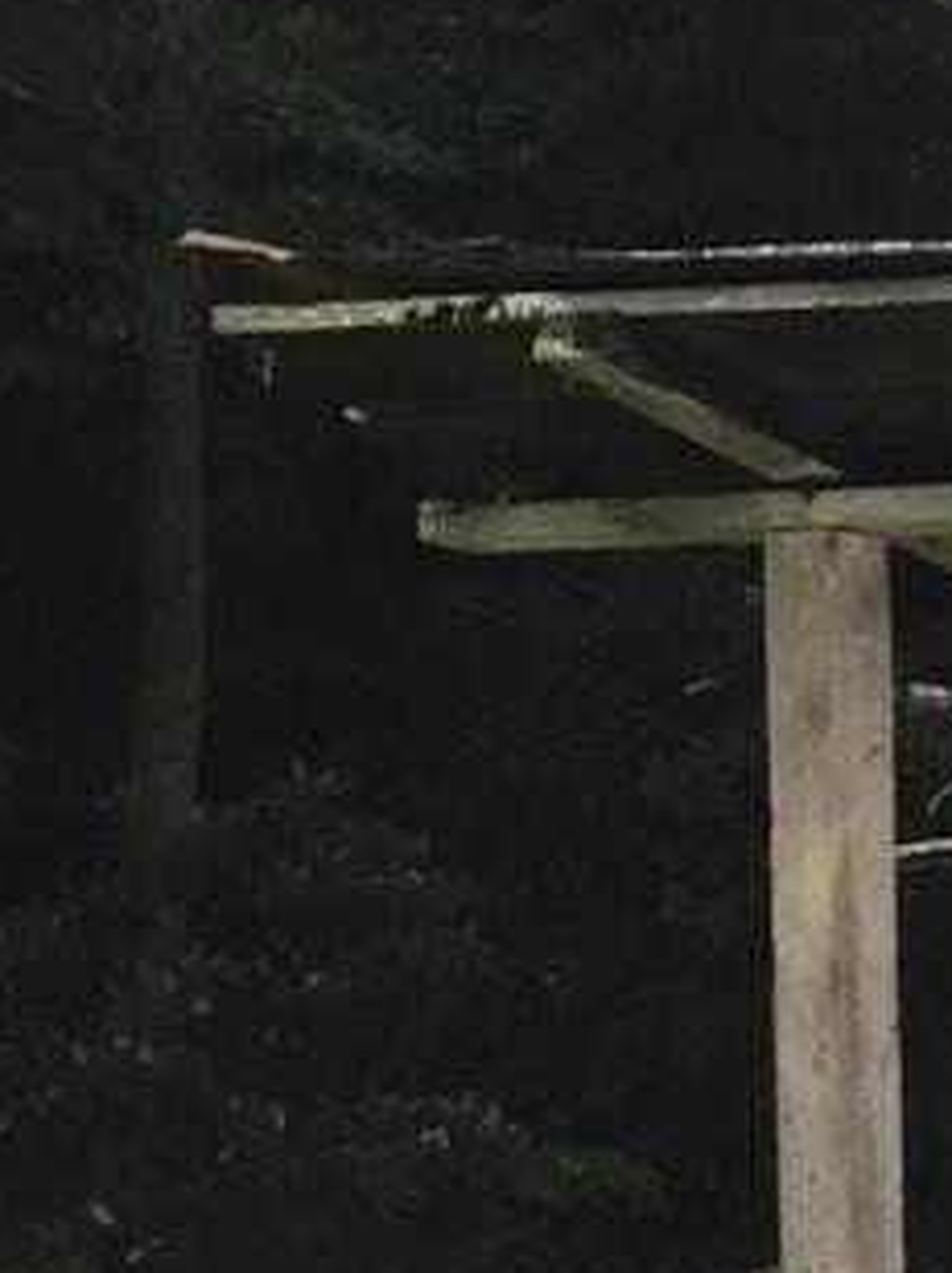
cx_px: 2914
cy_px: 1685
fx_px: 6908
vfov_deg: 10.3
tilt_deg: -3.8
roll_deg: -0.5
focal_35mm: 188
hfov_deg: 7.0
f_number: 2.2
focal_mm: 4.15
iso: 32
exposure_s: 1/168
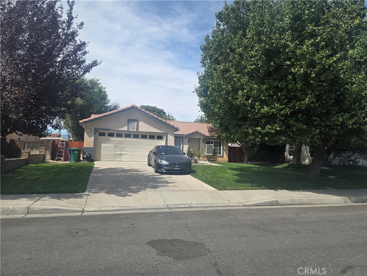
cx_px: 184
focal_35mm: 23
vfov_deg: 58.9
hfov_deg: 73.9
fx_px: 244
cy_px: 138
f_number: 1.8
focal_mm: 5.4
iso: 50
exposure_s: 1/2921
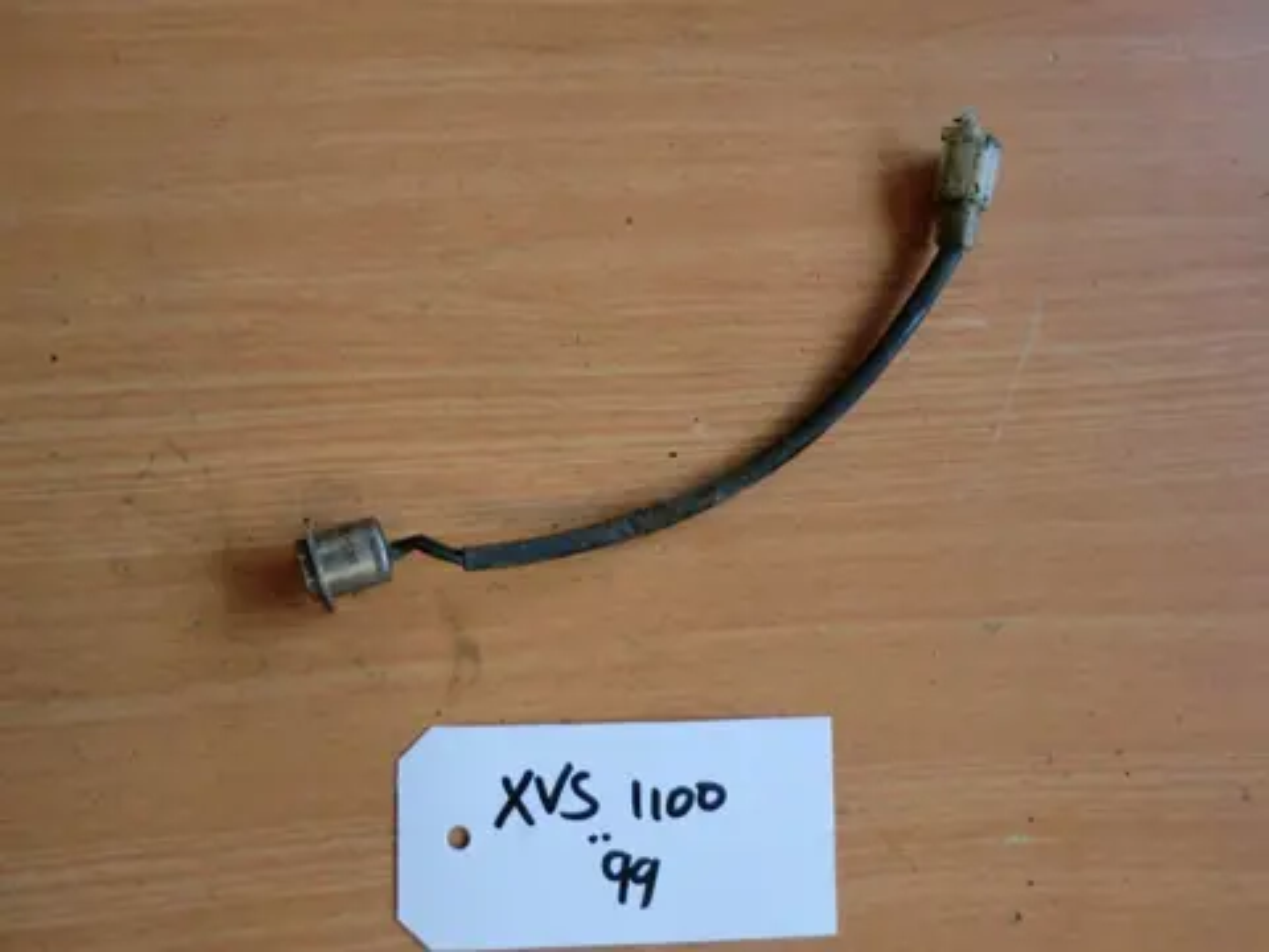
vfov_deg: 51.4
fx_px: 990
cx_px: 634
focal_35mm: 27
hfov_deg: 65.3
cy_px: 476
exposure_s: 1/60
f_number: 3.2
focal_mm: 4.9
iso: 160
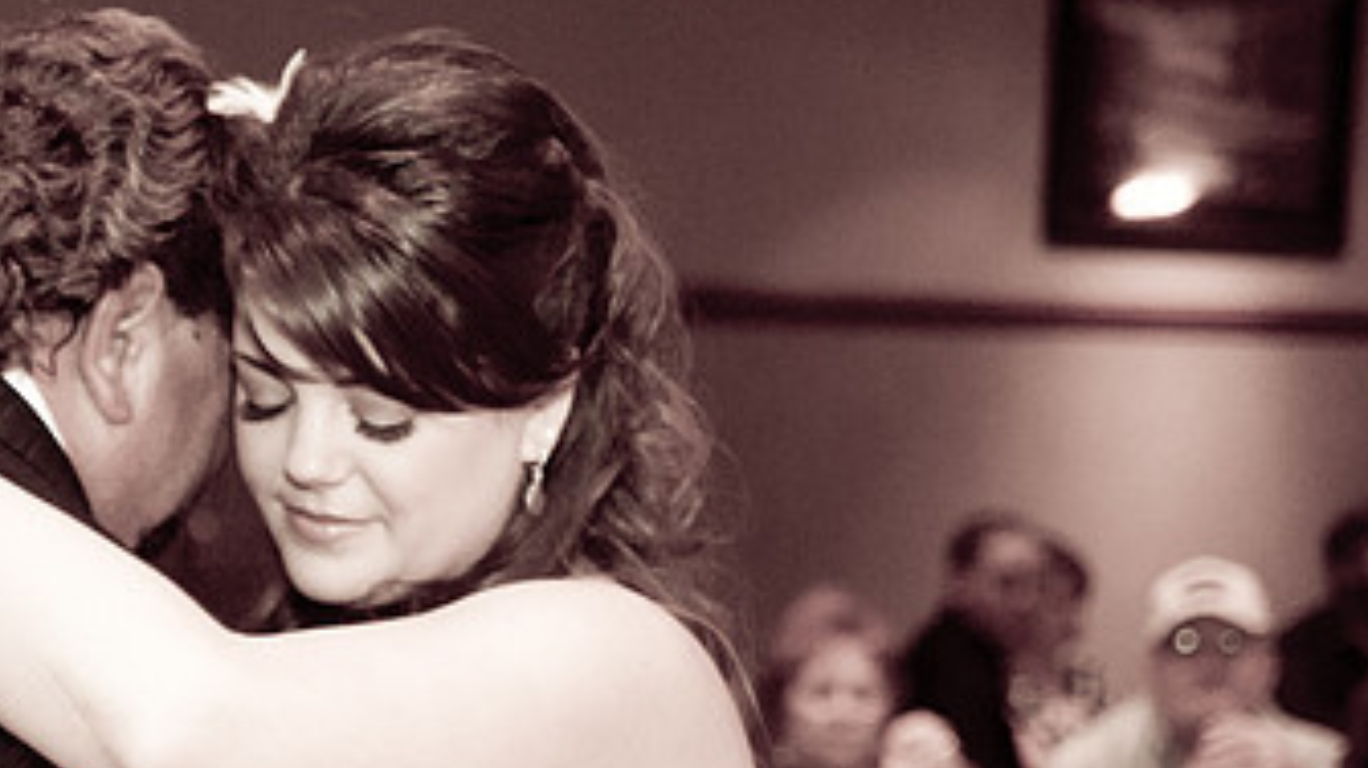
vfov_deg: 8.9
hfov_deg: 15.7
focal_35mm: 136
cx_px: 294
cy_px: 729
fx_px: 4930
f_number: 2.8
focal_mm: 50
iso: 1600
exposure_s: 1/60
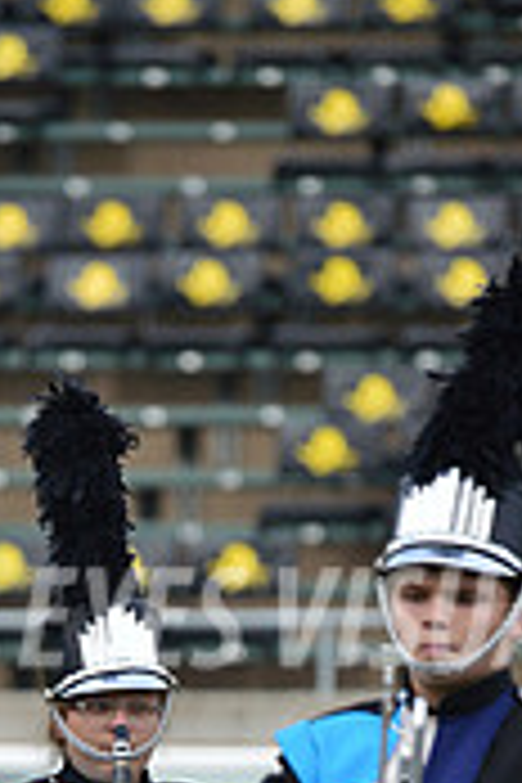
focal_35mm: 800
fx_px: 17399
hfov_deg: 1.7
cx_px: 52
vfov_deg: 2.6
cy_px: 950
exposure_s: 1/1000
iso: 200
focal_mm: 310
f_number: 5.6
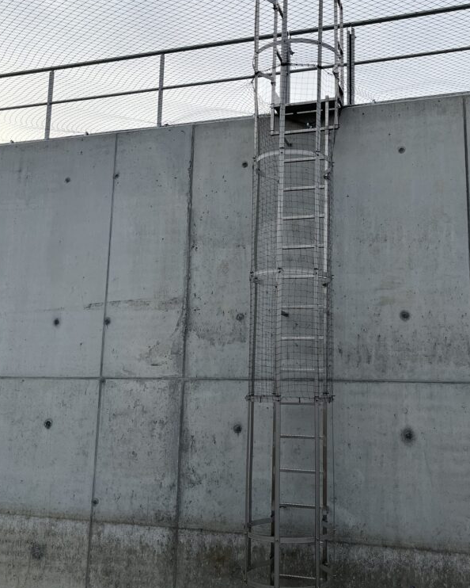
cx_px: 279
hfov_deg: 42.1
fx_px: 608
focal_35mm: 35
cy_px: 269
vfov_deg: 51.5
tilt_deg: +9.8
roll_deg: -1.3
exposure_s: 1/2410
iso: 50
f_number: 1.6
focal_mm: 5.1
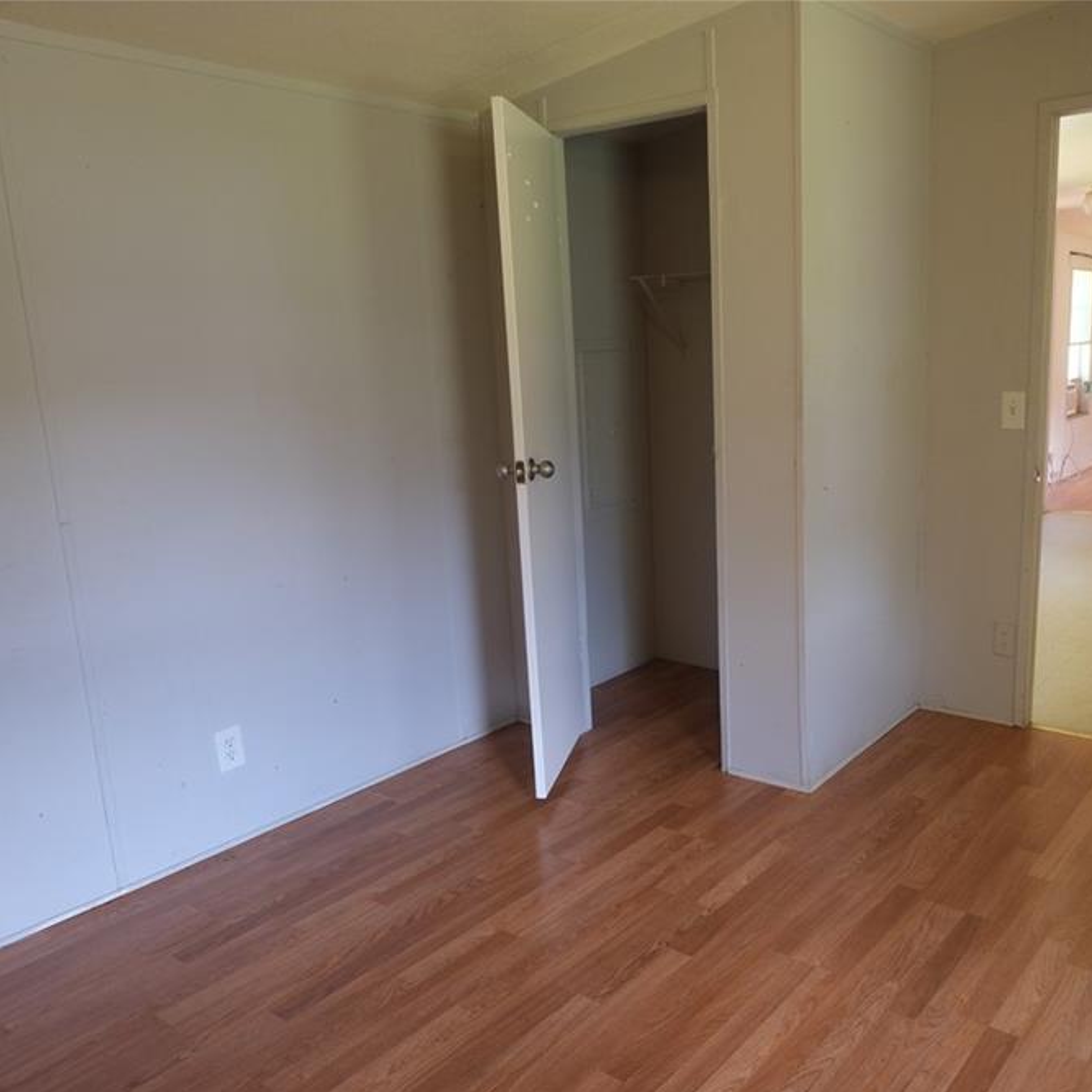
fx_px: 1071
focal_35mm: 30
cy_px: 557
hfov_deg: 53.5
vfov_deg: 54.0
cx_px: 679
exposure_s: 1/42
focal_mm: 15
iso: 800
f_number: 4.5
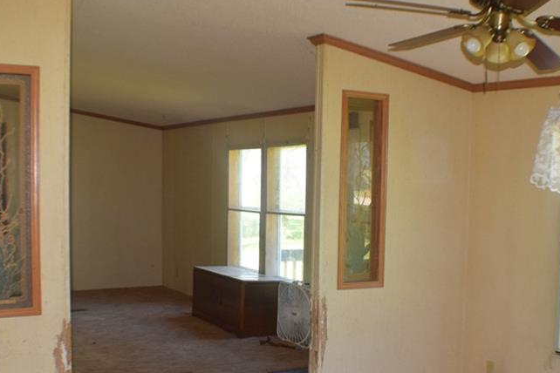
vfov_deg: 22.6
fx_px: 930
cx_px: 287
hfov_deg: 33.5
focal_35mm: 60
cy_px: 252
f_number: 5.6
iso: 800
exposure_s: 1/125
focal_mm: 25
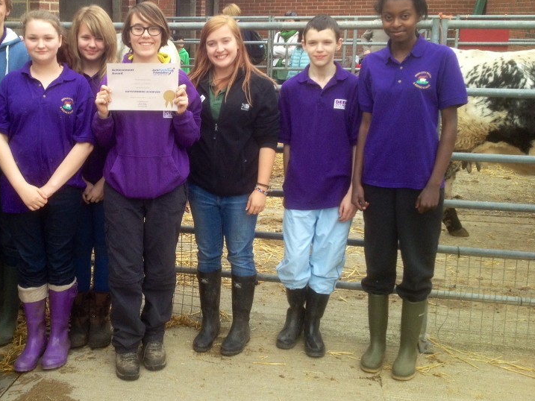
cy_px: 152
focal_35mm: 50
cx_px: 157
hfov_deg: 37.5
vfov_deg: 29.0
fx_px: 773
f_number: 2.4
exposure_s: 1/213
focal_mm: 4.28
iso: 50
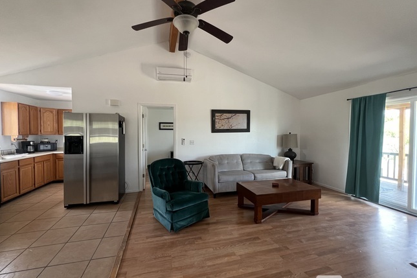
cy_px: 139
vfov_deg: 81.2
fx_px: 162
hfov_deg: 104.3
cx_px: 205
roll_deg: +0.4
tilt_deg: -2.4
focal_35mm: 14
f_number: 1.8
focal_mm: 1.57
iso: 200
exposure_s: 1/99
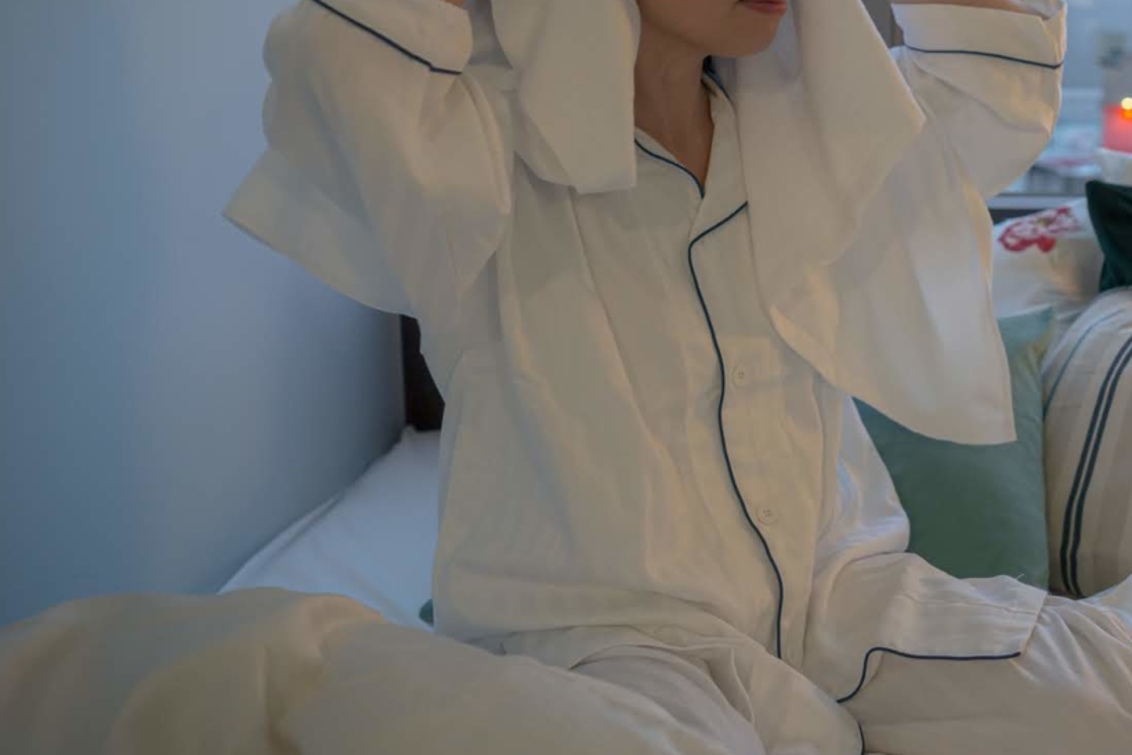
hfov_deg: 41.9
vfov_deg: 29.6
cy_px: 228
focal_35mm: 45
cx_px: 886
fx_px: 1415
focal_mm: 24
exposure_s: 1/100
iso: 400
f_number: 2.8
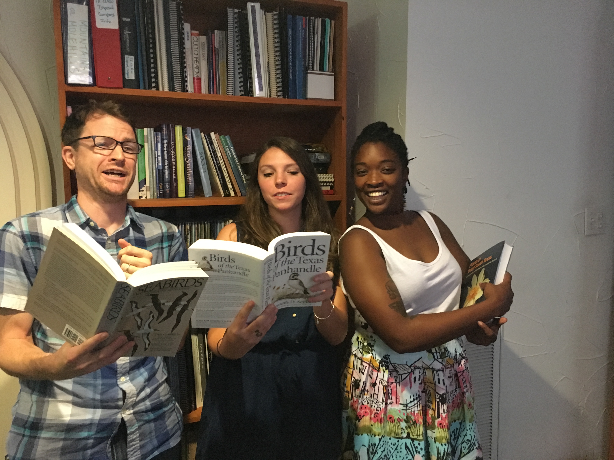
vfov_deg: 48.2
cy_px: 230
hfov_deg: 61.7
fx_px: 514
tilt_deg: -6.0
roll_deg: +0.2
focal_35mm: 29
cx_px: 307
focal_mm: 4.15
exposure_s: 1/15
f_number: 2.2
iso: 320
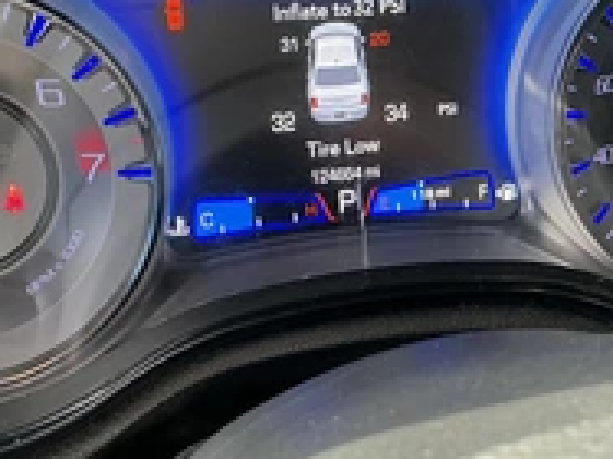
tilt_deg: -24.4
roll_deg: +0.3
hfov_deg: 32.2
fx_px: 1062
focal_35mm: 60
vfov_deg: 24.3
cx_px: 338
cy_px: 164
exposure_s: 1/64
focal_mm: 3
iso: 64
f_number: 1.8
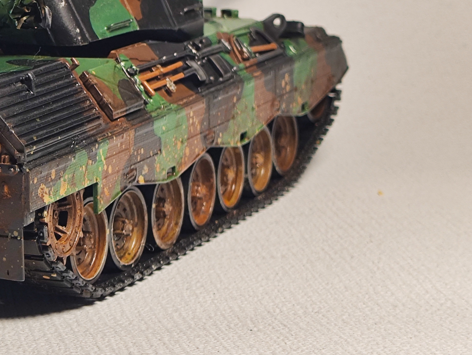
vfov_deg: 24.3
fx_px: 818
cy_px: 124
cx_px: -15
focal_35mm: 60
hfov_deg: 29.7
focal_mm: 4.68
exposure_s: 1/50
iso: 66
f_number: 1.8
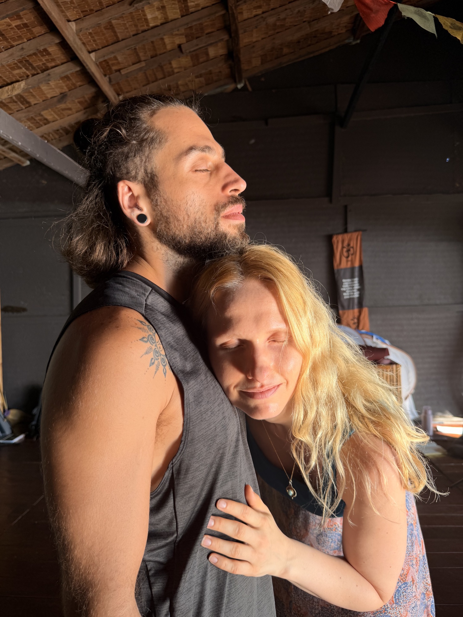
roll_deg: +1.3
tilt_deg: -0.2
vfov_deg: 71.6
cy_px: 308
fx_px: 428
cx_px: 232
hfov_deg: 56.8
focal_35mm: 24
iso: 64
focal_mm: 6.76
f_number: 1.78
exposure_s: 1/175
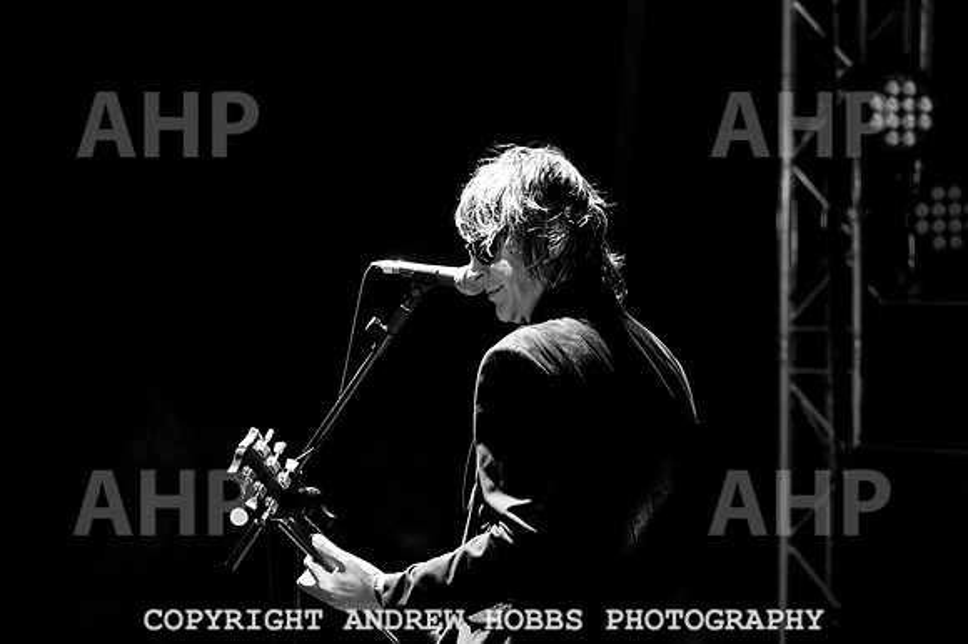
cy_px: 322
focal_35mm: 121
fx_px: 3240
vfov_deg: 11.4
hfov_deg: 17.0
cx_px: 484
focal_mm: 112
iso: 6400
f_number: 3.5
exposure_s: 1/500
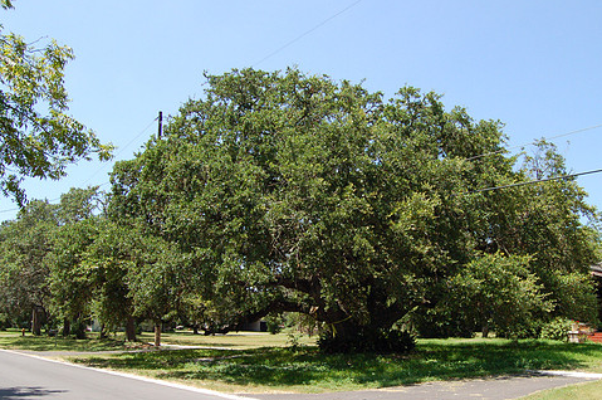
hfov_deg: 48.3
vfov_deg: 33.3
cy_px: 230
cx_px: 347
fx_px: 668
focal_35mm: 40
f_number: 5.6
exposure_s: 1/1250
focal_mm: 22
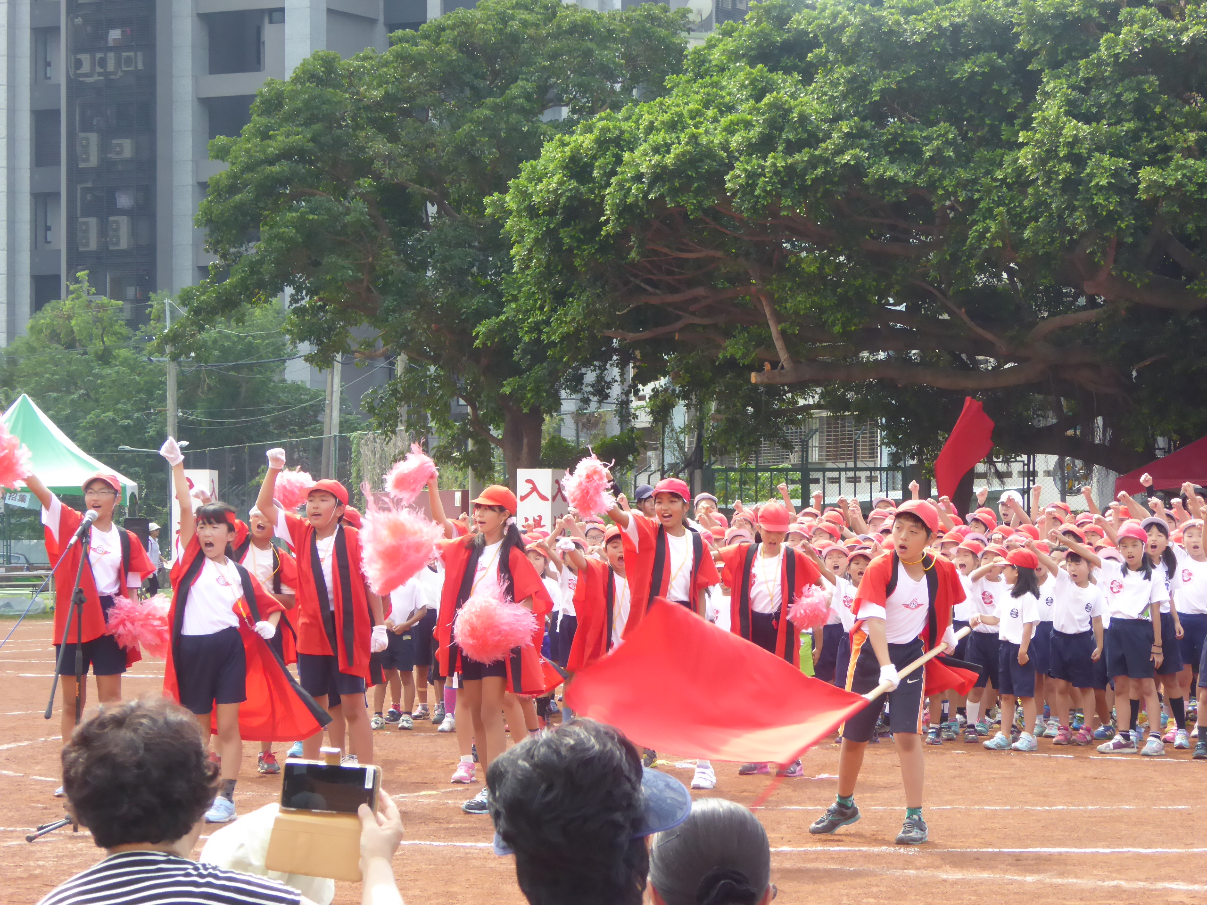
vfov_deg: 12.7
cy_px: 452
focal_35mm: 117
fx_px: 4080
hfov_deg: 16.8
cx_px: 604
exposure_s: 1/250
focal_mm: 19
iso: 320
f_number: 5.1
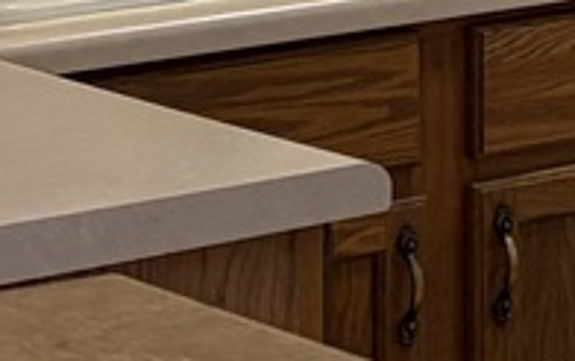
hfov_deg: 8.3
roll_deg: -1.3
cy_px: -429
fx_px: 3169
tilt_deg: -1.6
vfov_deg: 6.3
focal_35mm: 202
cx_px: 1872
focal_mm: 5.96
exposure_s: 1/60
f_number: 1.6
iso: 100
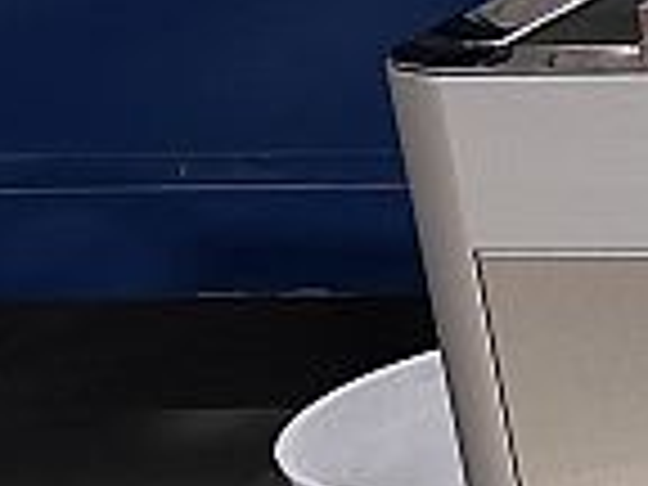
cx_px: 2160
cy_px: 207
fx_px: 3126
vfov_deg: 8.9
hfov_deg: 8.8
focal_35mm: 167
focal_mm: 6.86
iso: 160
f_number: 1.78
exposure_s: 1/100
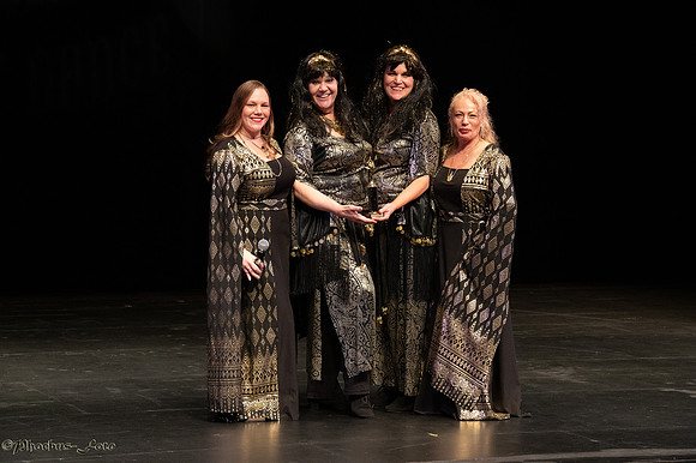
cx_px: 348
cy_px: 232
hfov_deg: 17.1
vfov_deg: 11.4
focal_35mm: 120
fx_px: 2319
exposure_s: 1/320
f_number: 8
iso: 8000
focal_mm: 120
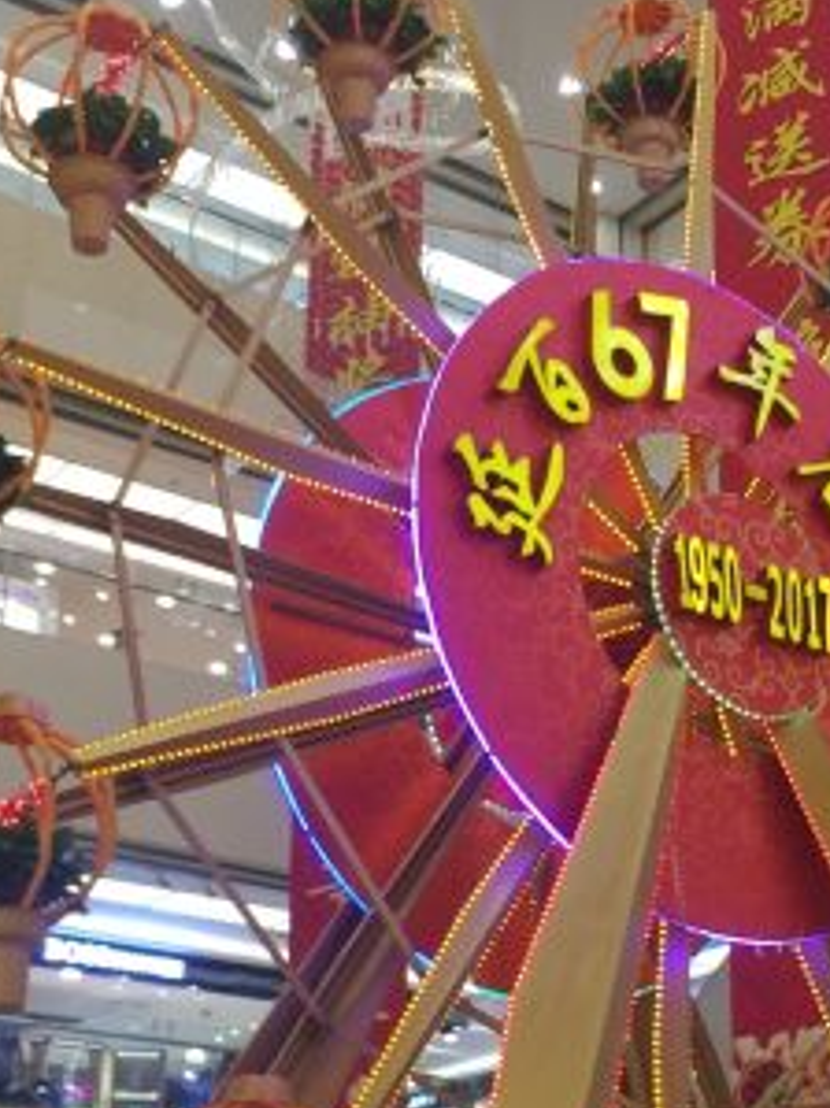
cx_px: 591
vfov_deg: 28.3
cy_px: 797
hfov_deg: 21.5
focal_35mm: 68
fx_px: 2175
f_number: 2.2
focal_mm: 4.15
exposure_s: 1/33
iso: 32
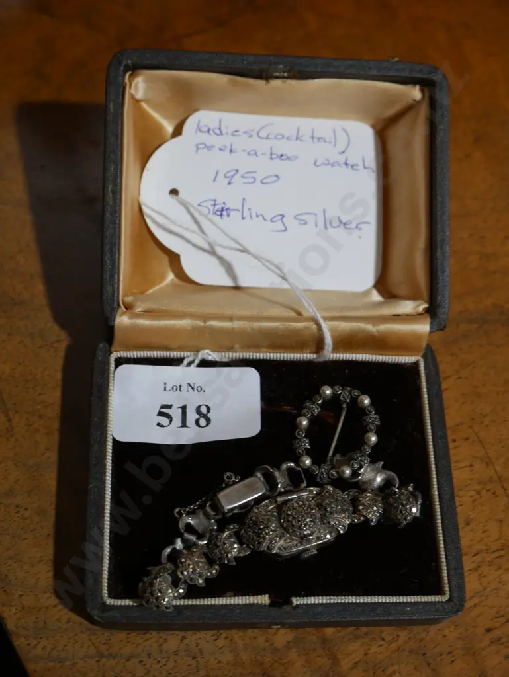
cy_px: 338
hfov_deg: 30.3
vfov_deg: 39.6
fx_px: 940
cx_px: 254
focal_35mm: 48
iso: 320
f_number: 5.2
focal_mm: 24
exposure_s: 1/60
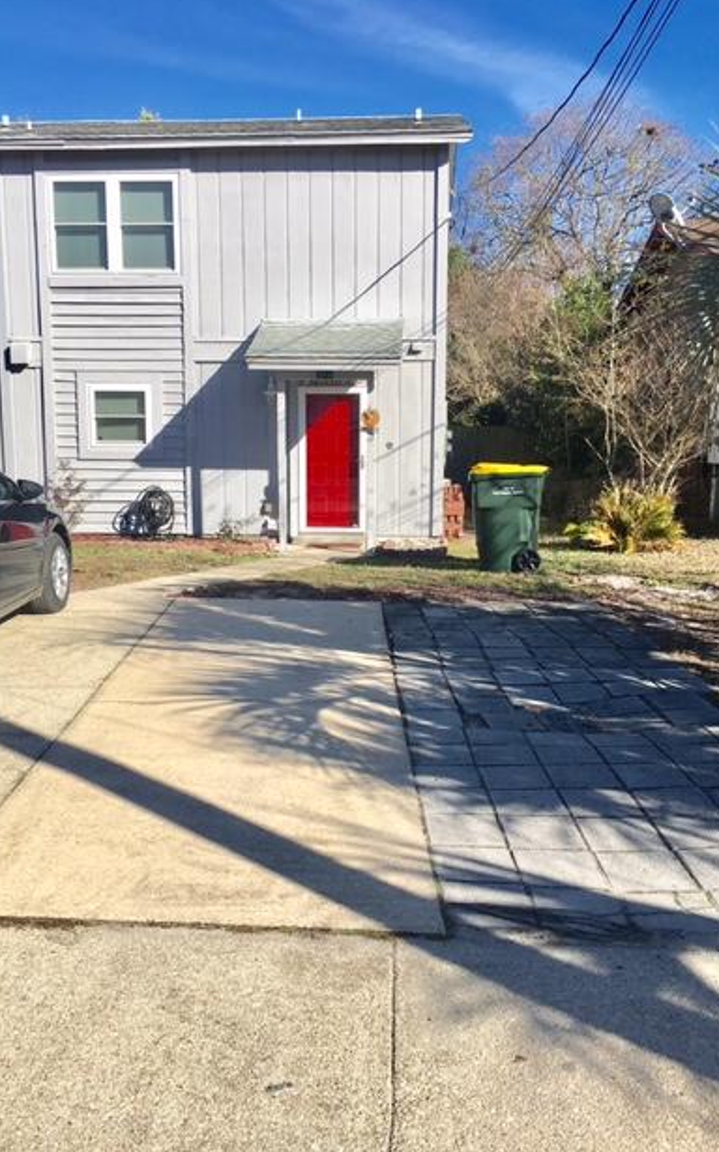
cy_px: 586
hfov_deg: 39.4
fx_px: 1004
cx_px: 343
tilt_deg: -5.3
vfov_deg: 59.7
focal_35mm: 32
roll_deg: -0.5
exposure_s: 1/1451
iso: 25
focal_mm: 4.15
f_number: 2.2
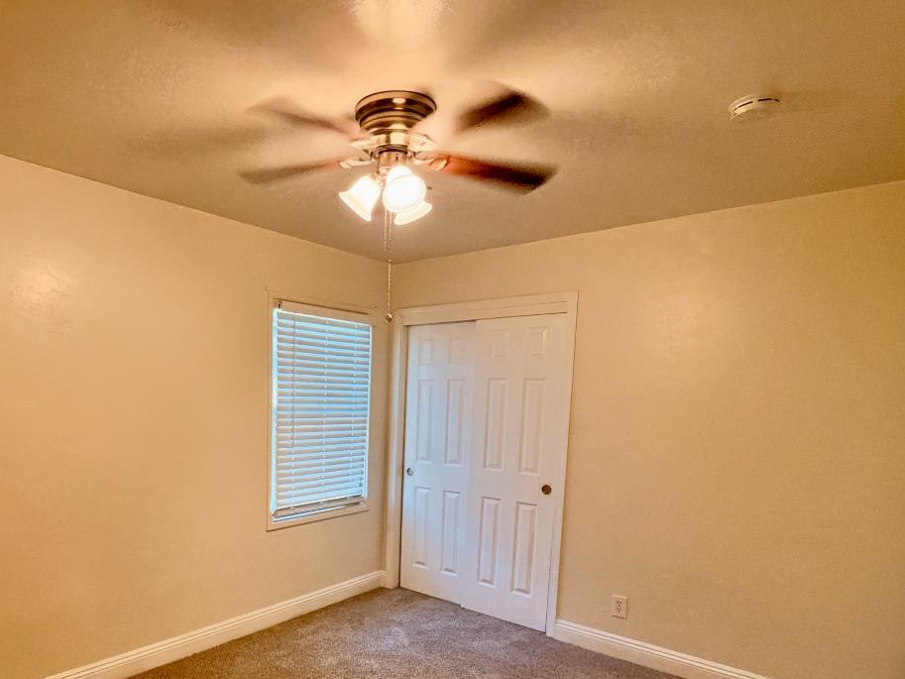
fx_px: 601
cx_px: 314
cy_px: 463
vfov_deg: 57.3
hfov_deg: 72.1
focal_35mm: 23
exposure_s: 1/60
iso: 500
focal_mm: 2.22
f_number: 2.2
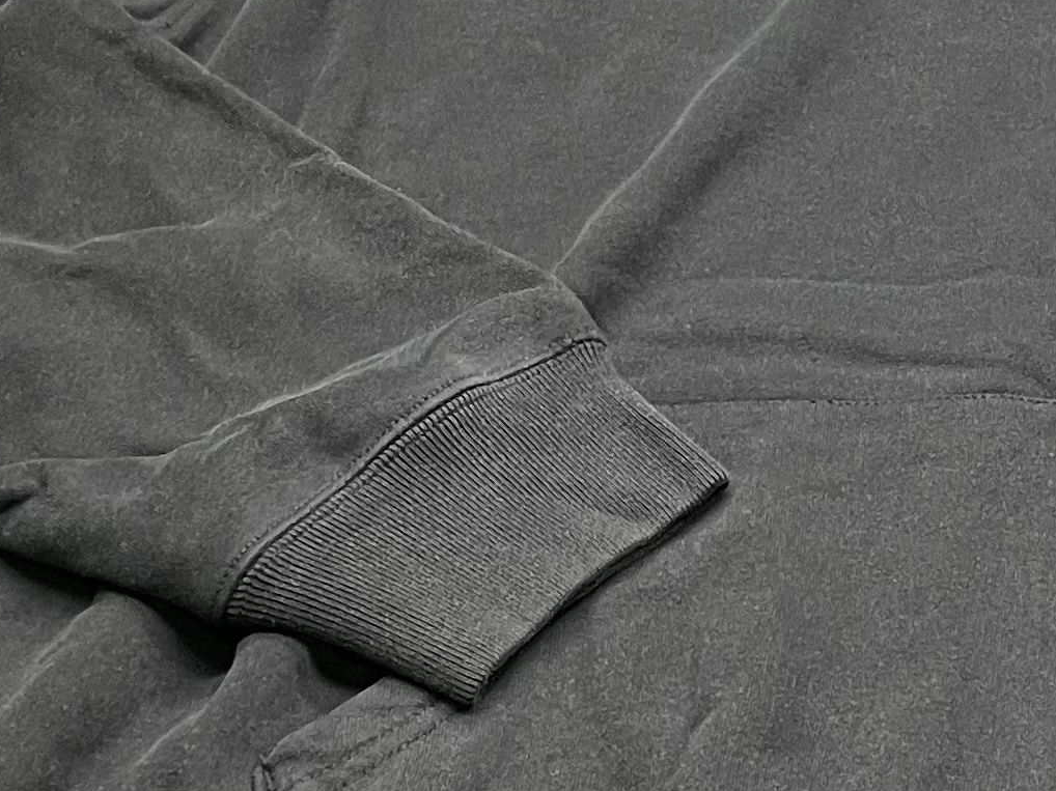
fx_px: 3141
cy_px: 229
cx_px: 1196
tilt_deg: -39.8
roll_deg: -1.1
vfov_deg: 14.3
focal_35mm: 103
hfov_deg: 18.3
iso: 100
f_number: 1.6
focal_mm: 4.2
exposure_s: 1/61
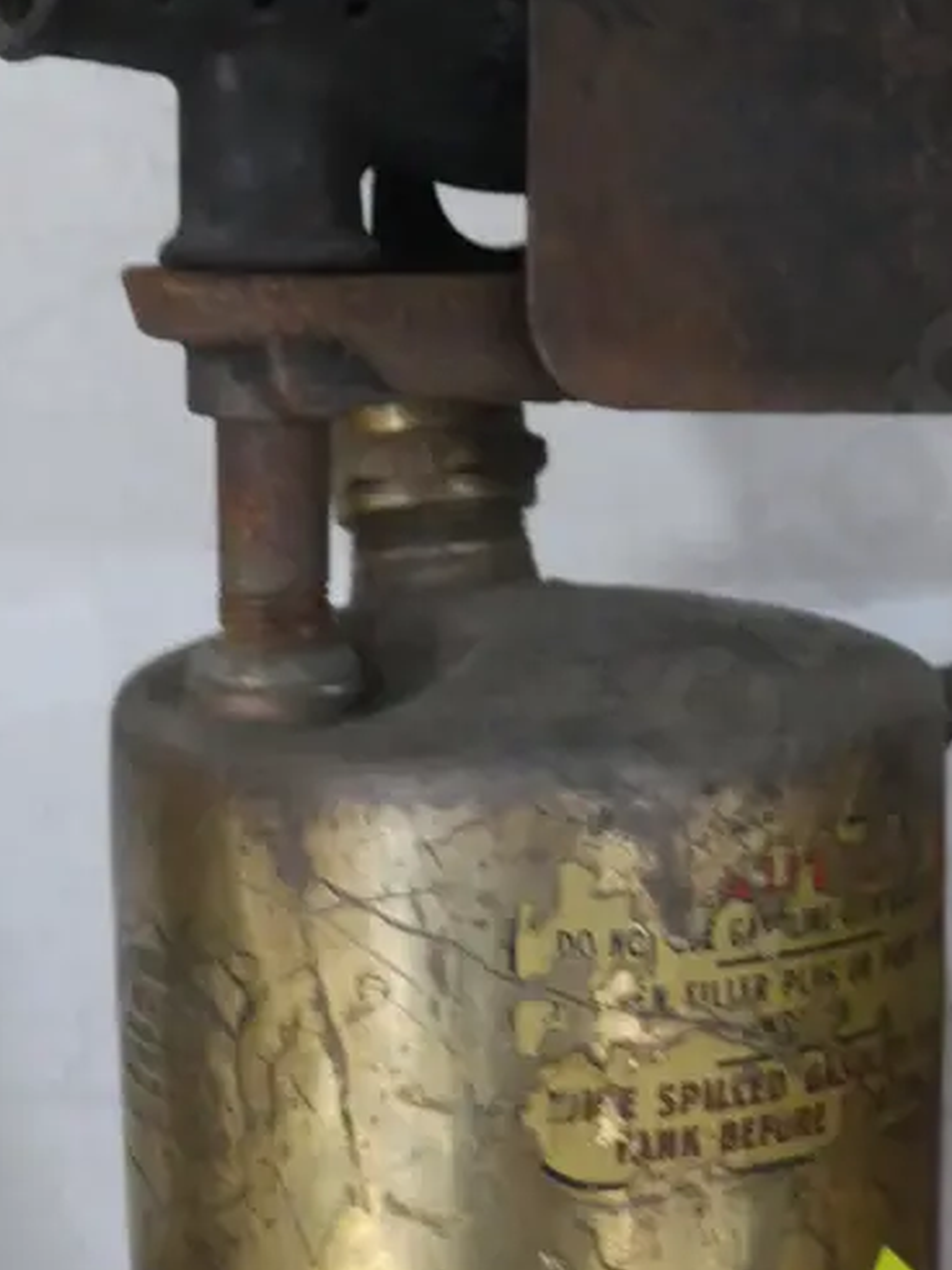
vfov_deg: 20.4
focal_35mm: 96
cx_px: 649
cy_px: 794
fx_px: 3522
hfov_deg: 15.4
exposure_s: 1/30
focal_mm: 23
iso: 3200
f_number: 5.1
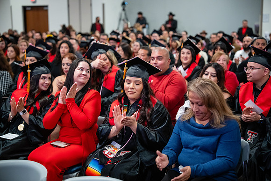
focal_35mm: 70
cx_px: 136
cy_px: 90
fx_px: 527
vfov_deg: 19.5
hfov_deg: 28.8
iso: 4000
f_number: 2.8
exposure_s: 1/200
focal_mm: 70
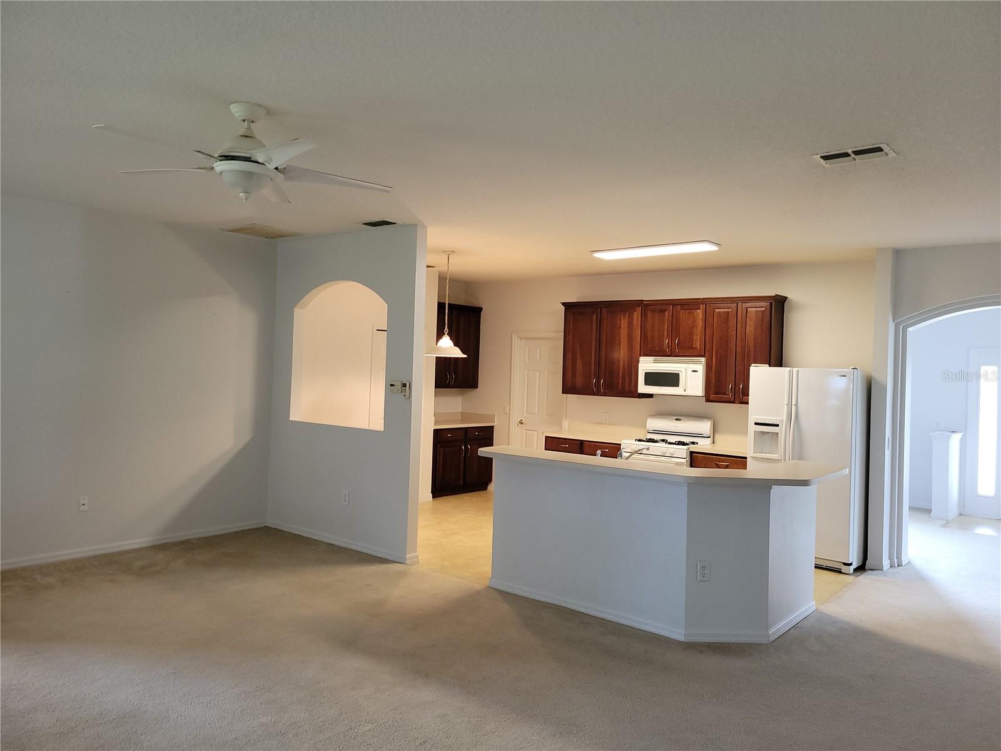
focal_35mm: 26
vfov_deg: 53.1
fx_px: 752
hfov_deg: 67.3
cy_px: 376
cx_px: 500
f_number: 1.8
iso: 100
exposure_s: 1/30
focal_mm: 5.4
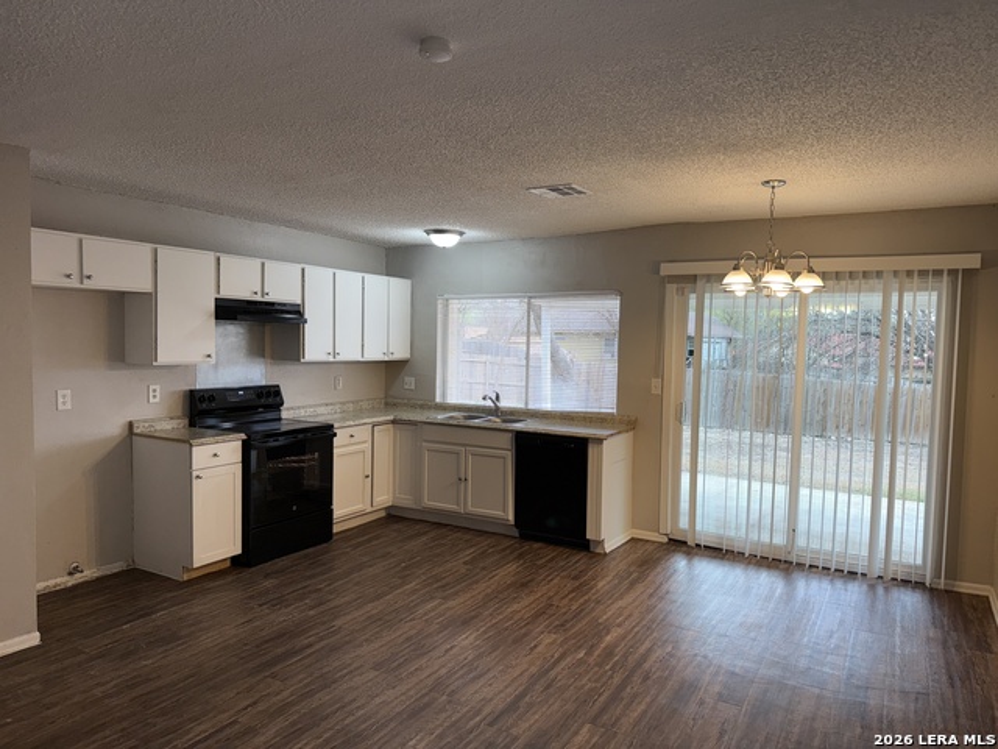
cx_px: 499
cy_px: 374
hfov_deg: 71.6
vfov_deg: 56.8
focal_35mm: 24
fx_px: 692
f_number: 1.78
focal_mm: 6.76
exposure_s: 1/120
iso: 80
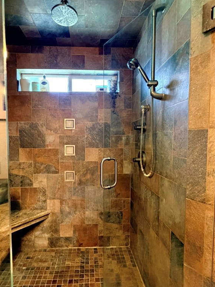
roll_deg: -0.5
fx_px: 157
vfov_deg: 84.6
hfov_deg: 68.5
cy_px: 149
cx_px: 95
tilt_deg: -3.8
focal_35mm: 19
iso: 800
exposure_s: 1/60
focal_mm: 2.22
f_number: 2.2
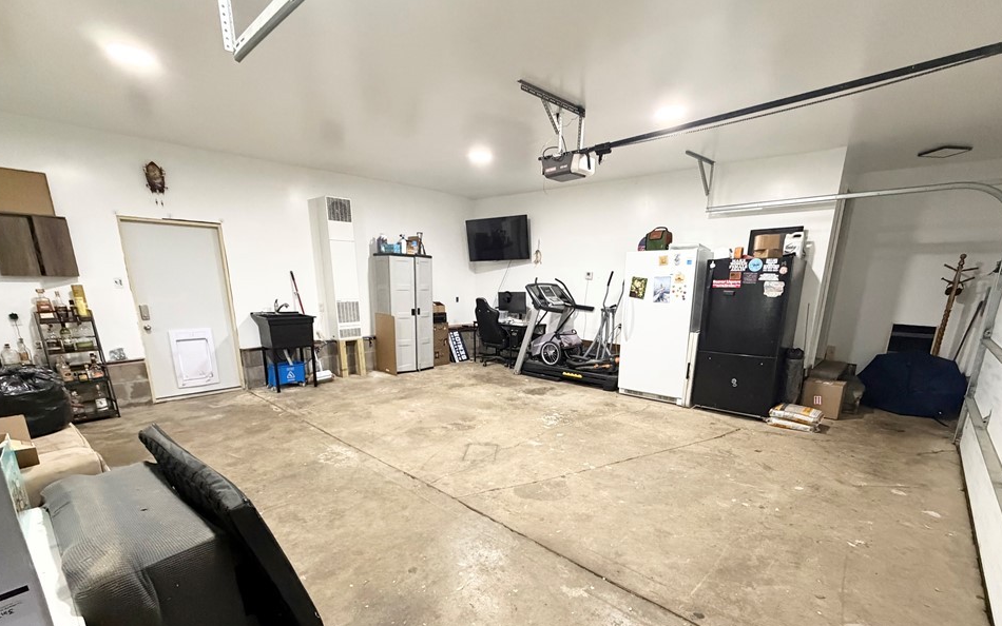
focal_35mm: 16
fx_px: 437
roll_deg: -1.1
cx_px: 526
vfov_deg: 70.3
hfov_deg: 97.7
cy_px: 387
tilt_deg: -14.7
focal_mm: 2.22
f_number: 2.2
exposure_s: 1/60
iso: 640
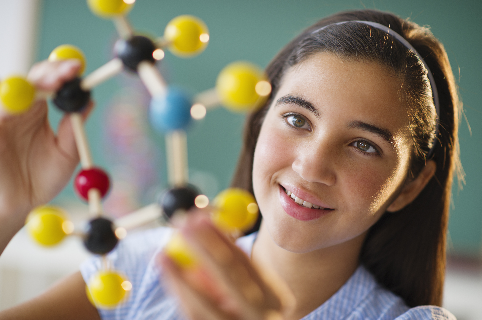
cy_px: 160
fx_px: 1137
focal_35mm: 85
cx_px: 241
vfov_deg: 16.1
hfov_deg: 23.9
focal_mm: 85
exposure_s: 1/400
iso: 200
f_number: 1.8
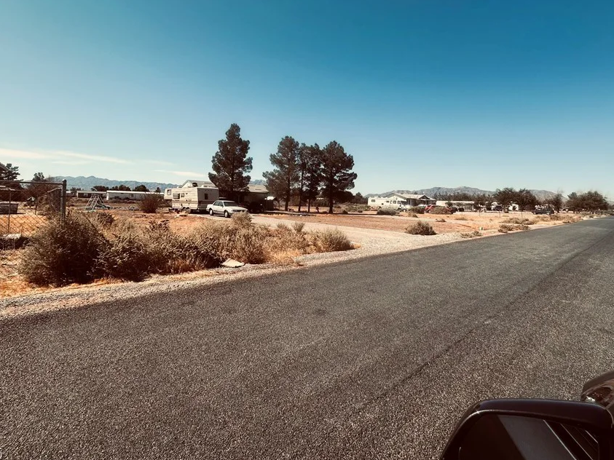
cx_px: 302
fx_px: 301
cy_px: 191
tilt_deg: +2.3
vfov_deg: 74.1
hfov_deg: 91.0
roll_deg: -1.2
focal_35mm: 17
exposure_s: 1/2132
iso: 40
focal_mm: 2.22
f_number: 2.2
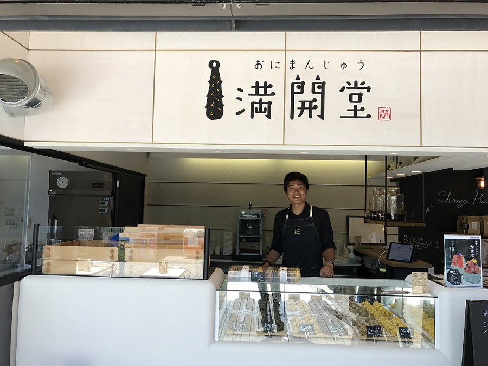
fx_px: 395
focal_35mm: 28
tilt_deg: +1.9
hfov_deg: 63.4
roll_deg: -1.5
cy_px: 183
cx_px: 244
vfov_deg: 49.7
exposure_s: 1/267
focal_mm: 3.99
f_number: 1.8
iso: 20
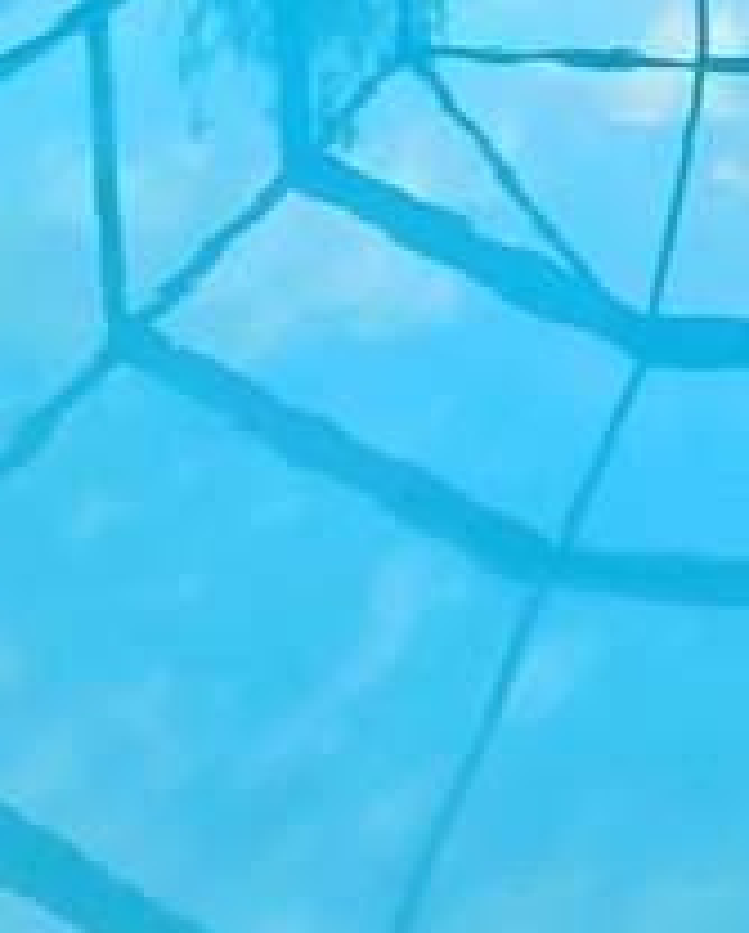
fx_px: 1908
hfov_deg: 21.6
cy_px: -251
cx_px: 718
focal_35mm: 69
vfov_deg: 24.3
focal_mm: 5.4
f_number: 1.8
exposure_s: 1/909
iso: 25
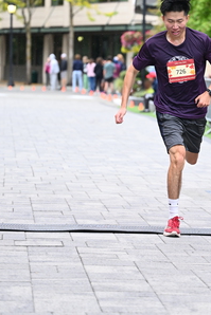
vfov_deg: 13.1
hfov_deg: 8.7
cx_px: 174
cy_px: 101
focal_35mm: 157
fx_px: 1379
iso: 1250
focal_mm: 85
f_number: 2.8
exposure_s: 1/1600
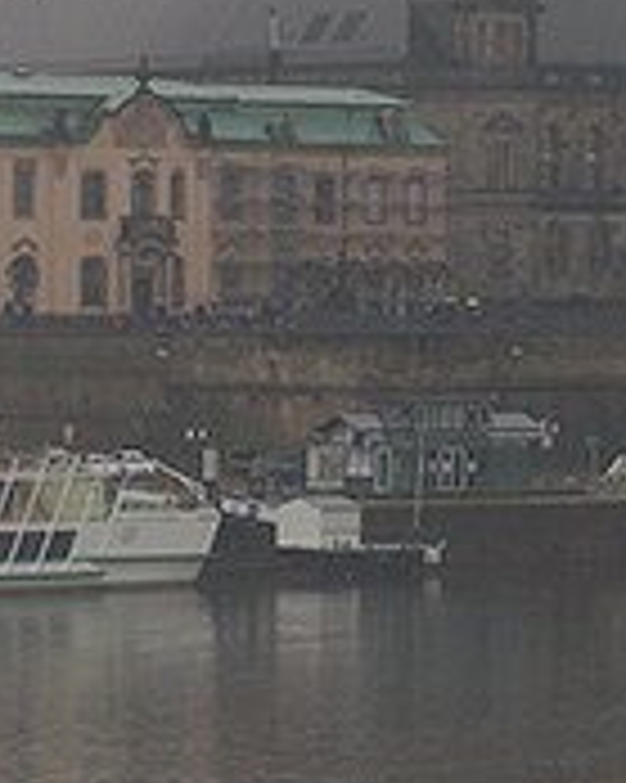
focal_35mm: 323
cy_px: 904
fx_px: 7487
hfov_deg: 4.8
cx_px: -234
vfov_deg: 6.0
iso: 320
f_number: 13
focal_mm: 50
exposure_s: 1/100
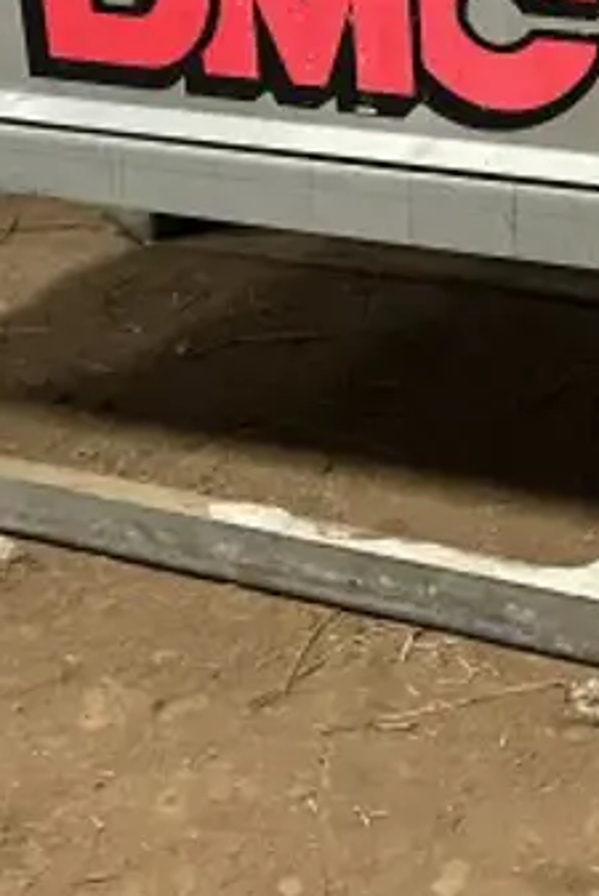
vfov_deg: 24.9
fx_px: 1920
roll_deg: -0.1
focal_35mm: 77
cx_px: 724
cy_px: -27
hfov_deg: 16.9
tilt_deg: -10.7
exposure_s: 1/48
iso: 500
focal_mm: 5.7
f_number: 1.5
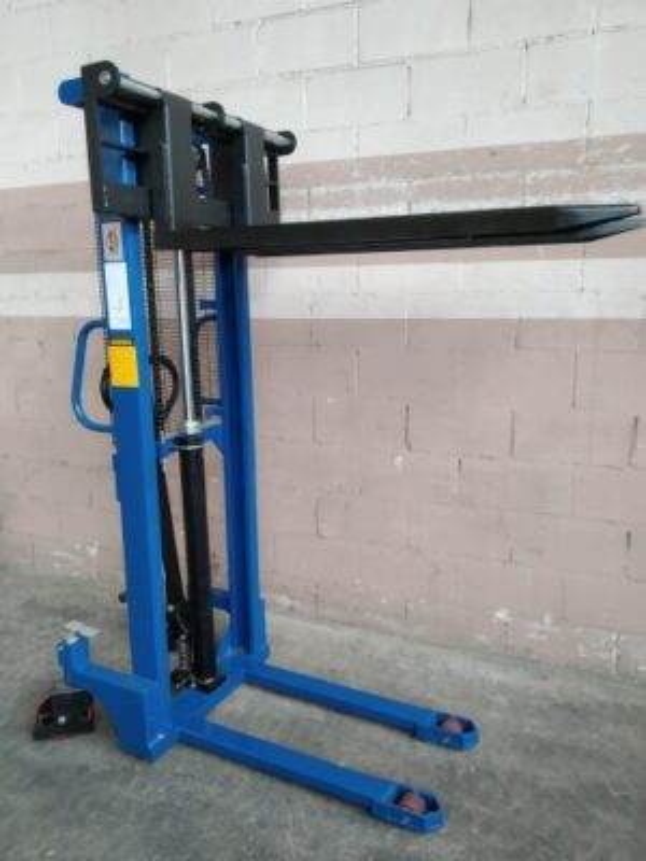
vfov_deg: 67.3
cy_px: 430
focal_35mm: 26
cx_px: 323
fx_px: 647
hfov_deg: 53.1
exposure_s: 1/20
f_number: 2.2
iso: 500
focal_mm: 3.82
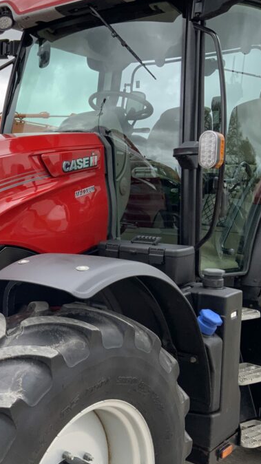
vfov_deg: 42.9
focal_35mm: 48
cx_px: -16
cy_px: 249
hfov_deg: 23.6
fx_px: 591
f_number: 1.8
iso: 16
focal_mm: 3
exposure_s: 1/491
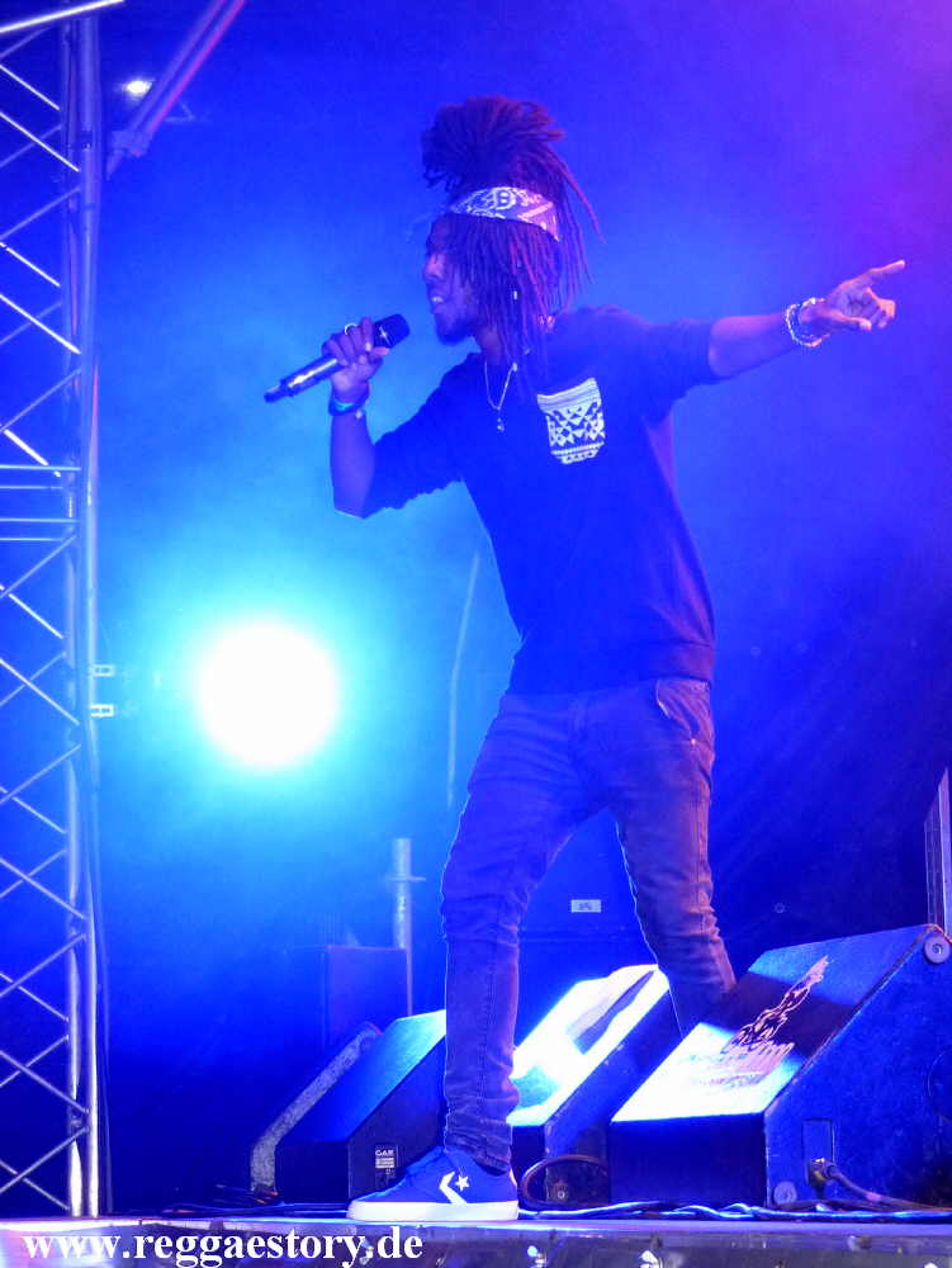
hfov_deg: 18.9
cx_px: 476
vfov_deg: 25.0
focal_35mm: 78
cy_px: 634
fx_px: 2858
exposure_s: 1/60
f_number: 2.8
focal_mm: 14
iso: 500
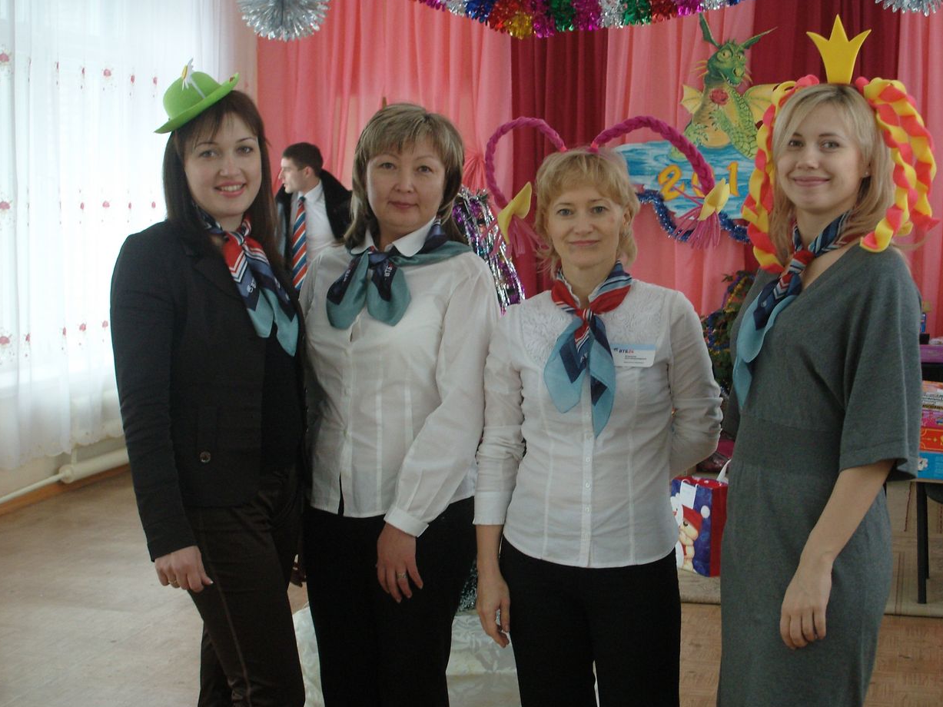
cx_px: 531
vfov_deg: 23.3
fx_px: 1716
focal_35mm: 63
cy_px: 322
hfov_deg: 30.7
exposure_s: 1/50
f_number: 3.1
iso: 125
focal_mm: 11
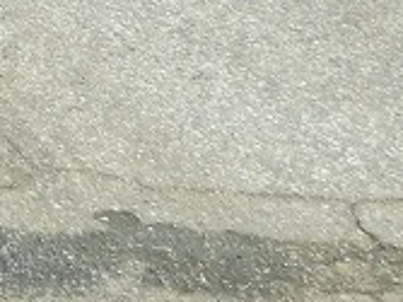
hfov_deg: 11.0
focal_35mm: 144
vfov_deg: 9.1
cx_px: -632
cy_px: -445
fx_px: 1675
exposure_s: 1/1000
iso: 125
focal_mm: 4.1
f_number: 3
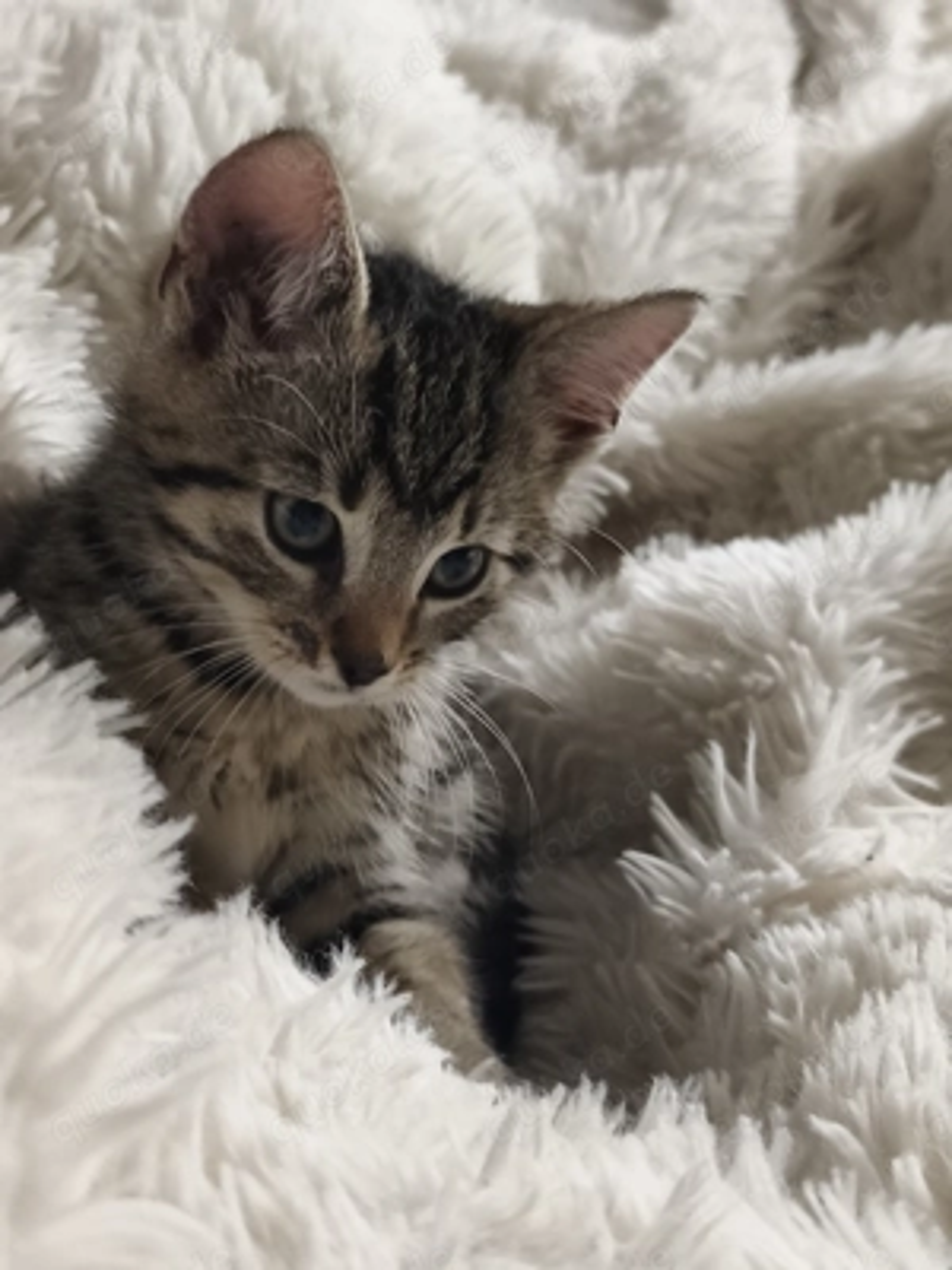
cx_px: 476
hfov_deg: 31.5
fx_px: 1687
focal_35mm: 46
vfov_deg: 41.2
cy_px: 635
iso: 1250
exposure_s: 1/33.3
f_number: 1.65
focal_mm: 6.18
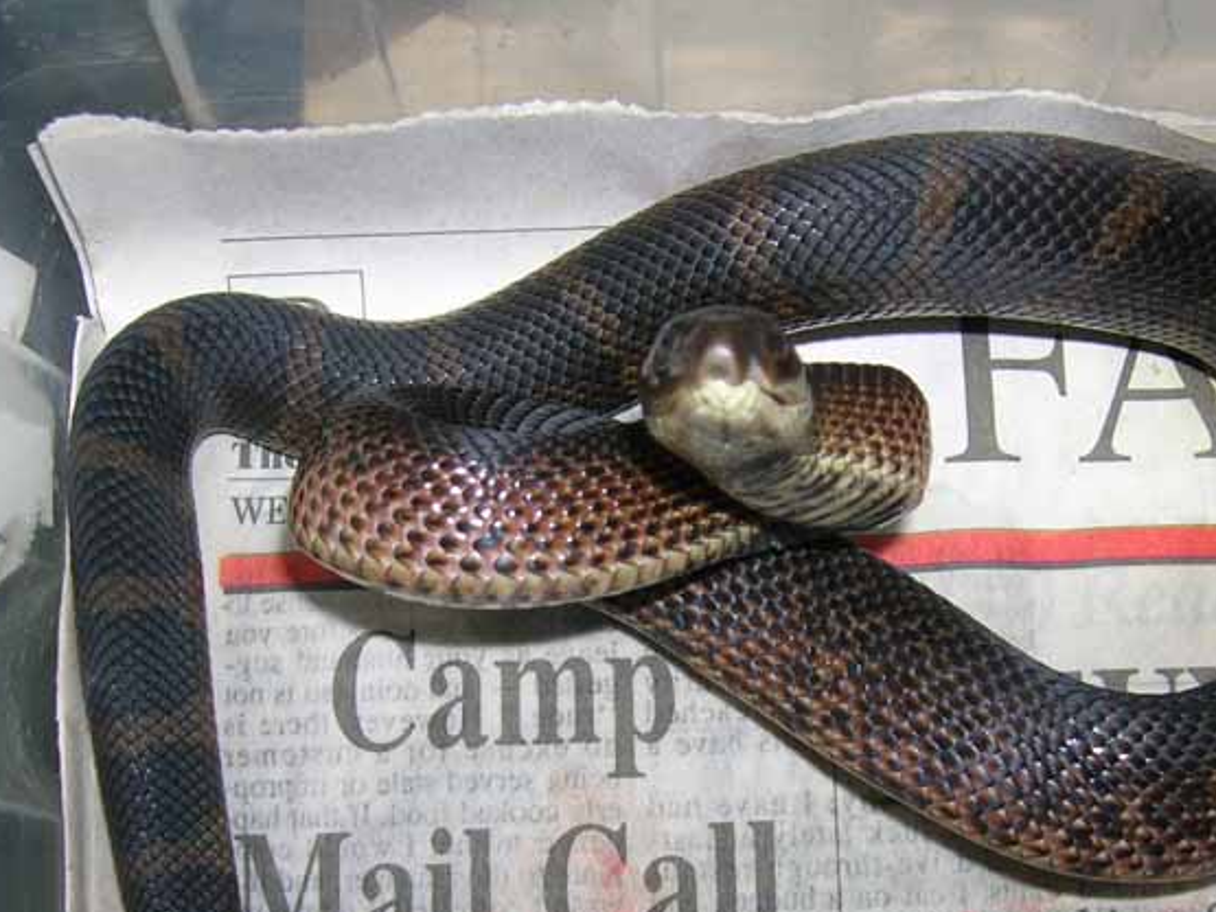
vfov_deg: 29.3
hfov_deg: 38.8
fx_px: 1721
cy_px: 656
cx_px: 708
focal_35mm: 49
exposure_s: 1/60.1
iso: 50
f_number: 2.9
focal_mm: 5.7
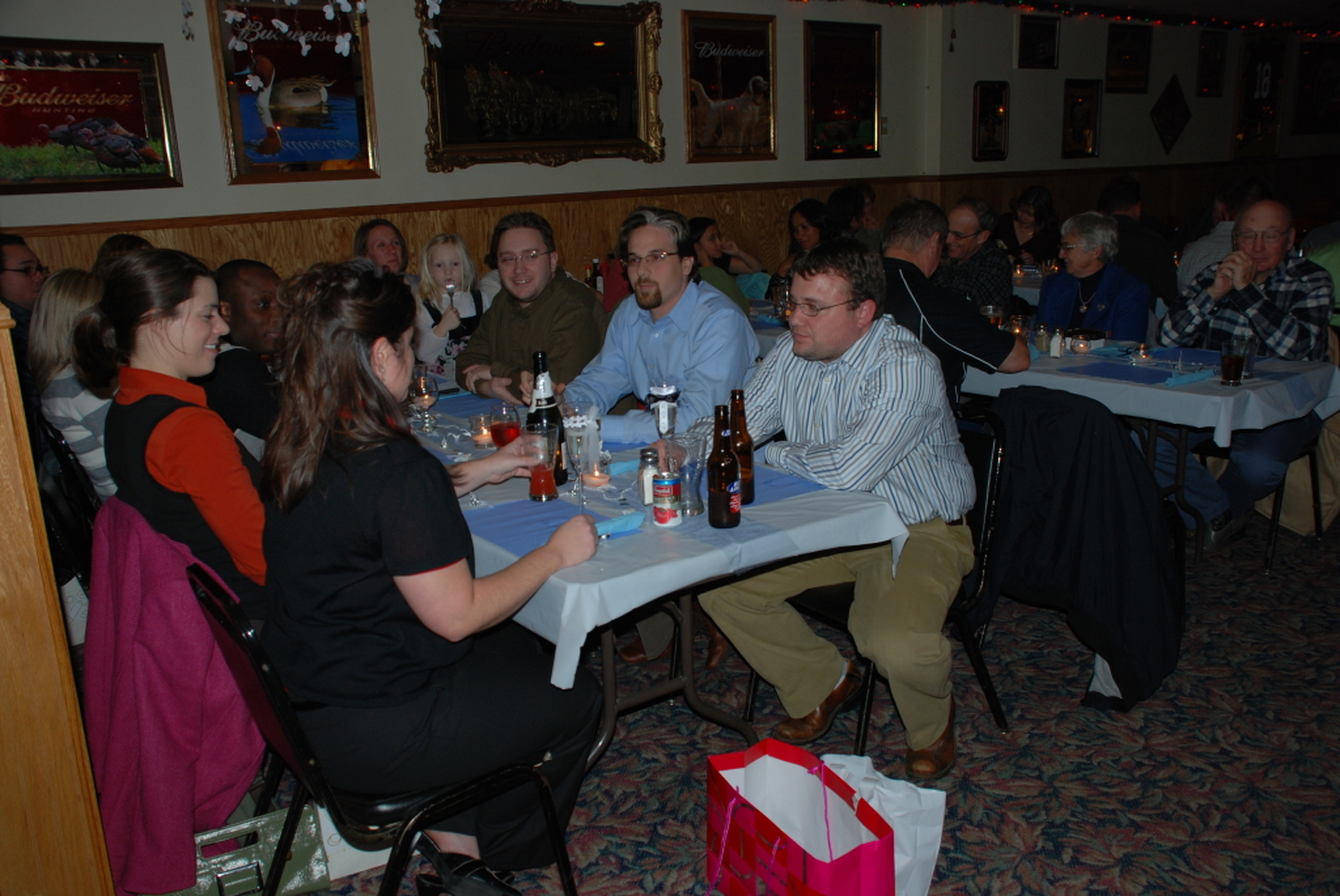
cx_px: 670
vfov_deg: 43.7
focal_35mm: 30
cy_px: 448
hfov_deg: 61.9
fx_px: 1118
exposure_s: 1/60
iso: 200
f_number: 3.8
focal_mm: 20
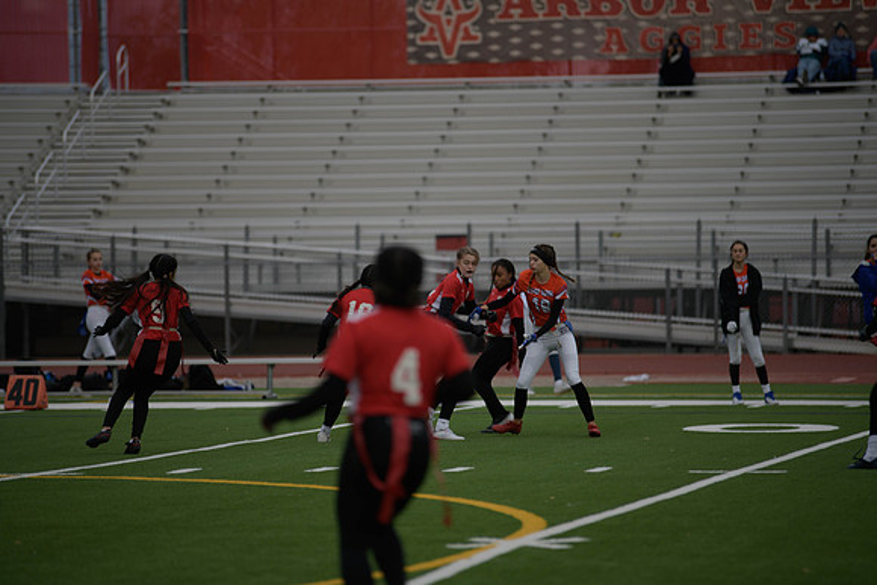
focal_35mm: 200
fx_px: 4873
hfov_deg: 10.3
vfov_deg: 6.9
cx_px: 438
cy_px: 292
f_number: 2.8
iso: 64
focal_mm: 200
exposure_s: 1/200
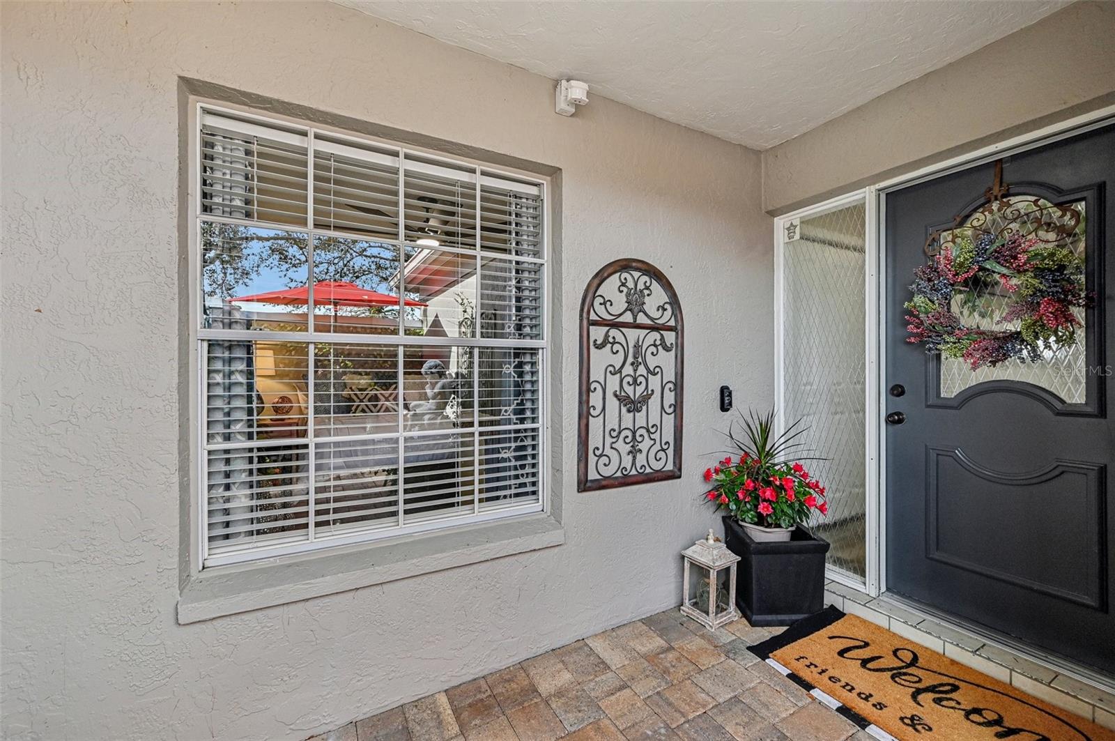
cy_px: 370
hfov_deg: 104.3
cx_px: 558
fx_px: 433
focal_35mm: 14
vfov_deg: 81.1
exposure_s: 1/50
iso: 400
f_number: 8
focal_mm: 14
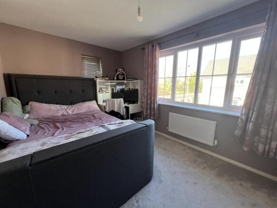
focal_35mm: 13
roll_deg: +0.3
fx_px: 104
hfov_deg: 106.2
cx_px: 138
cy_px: 104
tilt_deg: -10.1
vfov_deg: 89.9
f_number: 1.8
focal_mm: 1.57
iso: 80
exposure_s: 1/99
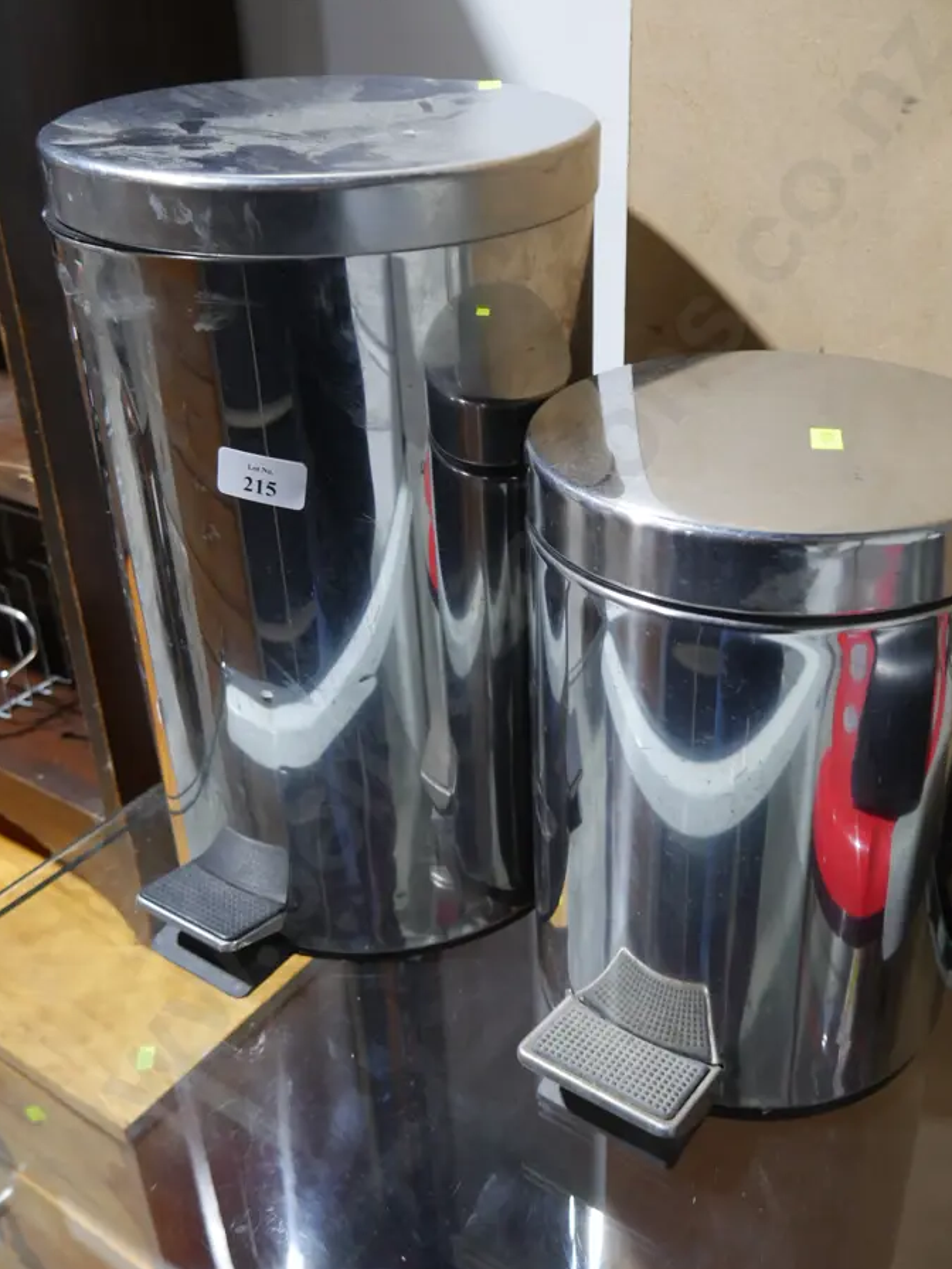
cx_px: 497
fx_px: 1173
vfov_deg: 56.8
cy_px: 610
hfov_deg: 44.1
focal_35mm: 32
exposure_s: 1/125
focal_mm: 14
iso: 1000
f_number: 3.5
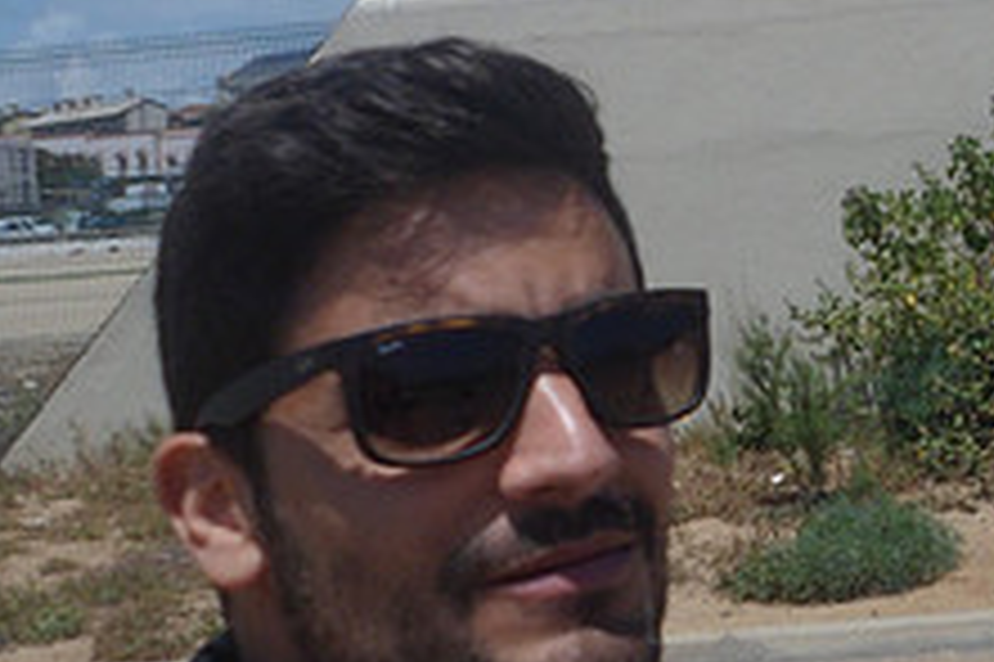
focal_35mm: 71
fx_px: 1959
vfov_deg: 18.8
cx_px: 1178
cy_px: 38
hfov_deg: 25.7
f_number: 9.4
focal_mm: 4.9
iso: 80
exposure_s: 1/250
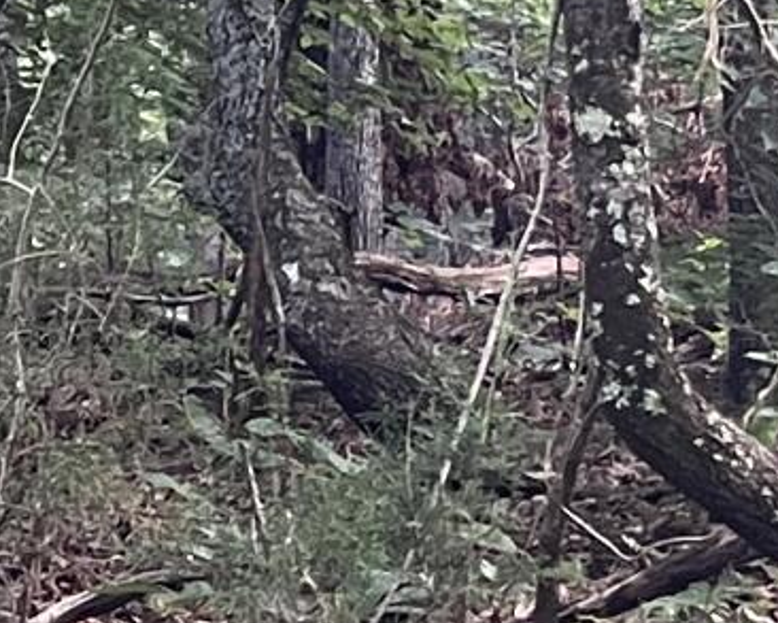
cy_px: 566
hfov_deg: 9.1
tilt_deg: +7.7
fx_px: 4791
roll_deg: -3.9
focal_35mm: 208
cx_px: -357
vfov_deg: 7.4
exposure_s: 1/81
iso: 125
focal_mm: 5.1
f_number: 1.6
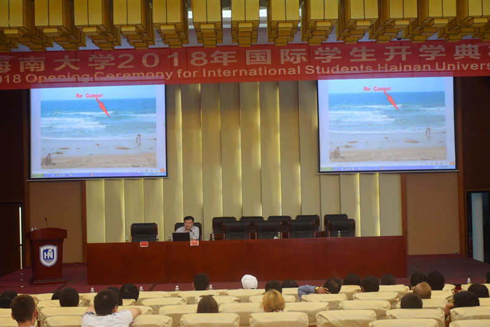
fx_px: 816
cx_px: 245
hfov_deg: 33.4
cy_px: 164
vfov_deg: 22.6
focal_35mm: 60
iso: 800
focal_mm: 40
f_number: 4.5
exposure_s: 1/60
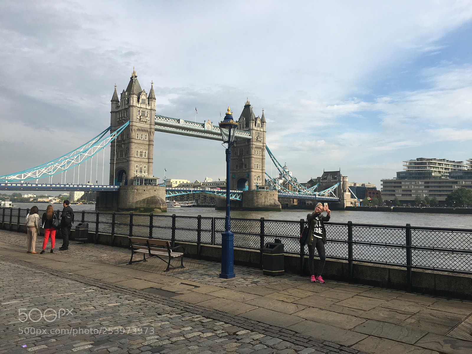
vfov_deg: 48.2
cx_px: 236
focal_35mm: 29
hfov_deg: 61.7
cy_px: 177
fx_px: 395
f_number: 2.2
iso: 25
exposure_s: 1/1304
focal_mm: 4.15
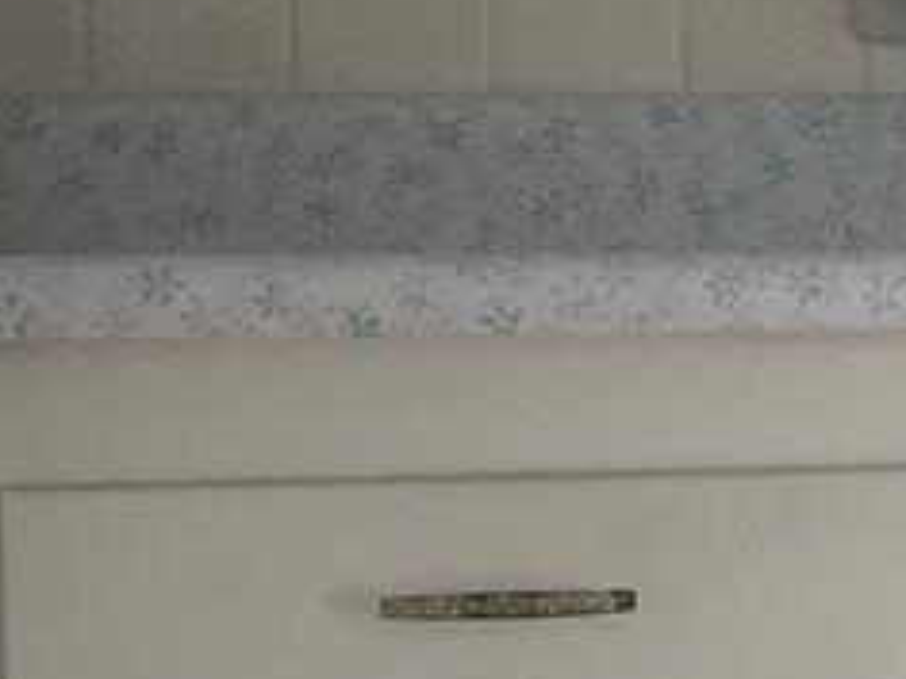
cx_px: 1992
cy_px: 460
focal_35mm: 176
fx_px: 4606
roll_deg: +0.6
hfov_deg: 10.1
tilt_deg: -1.6
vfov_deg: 8.4
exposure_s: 1/133
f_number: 1.6
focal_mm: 4.2
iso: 32
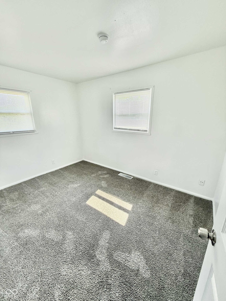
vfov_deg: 102.1
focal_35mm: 14
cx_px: 113
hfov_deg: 85.7
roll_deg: -0.3
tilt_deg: -14.8
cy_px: 150
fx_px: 122
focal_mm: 2.22
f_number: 2.2
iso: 64
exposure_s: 1/116
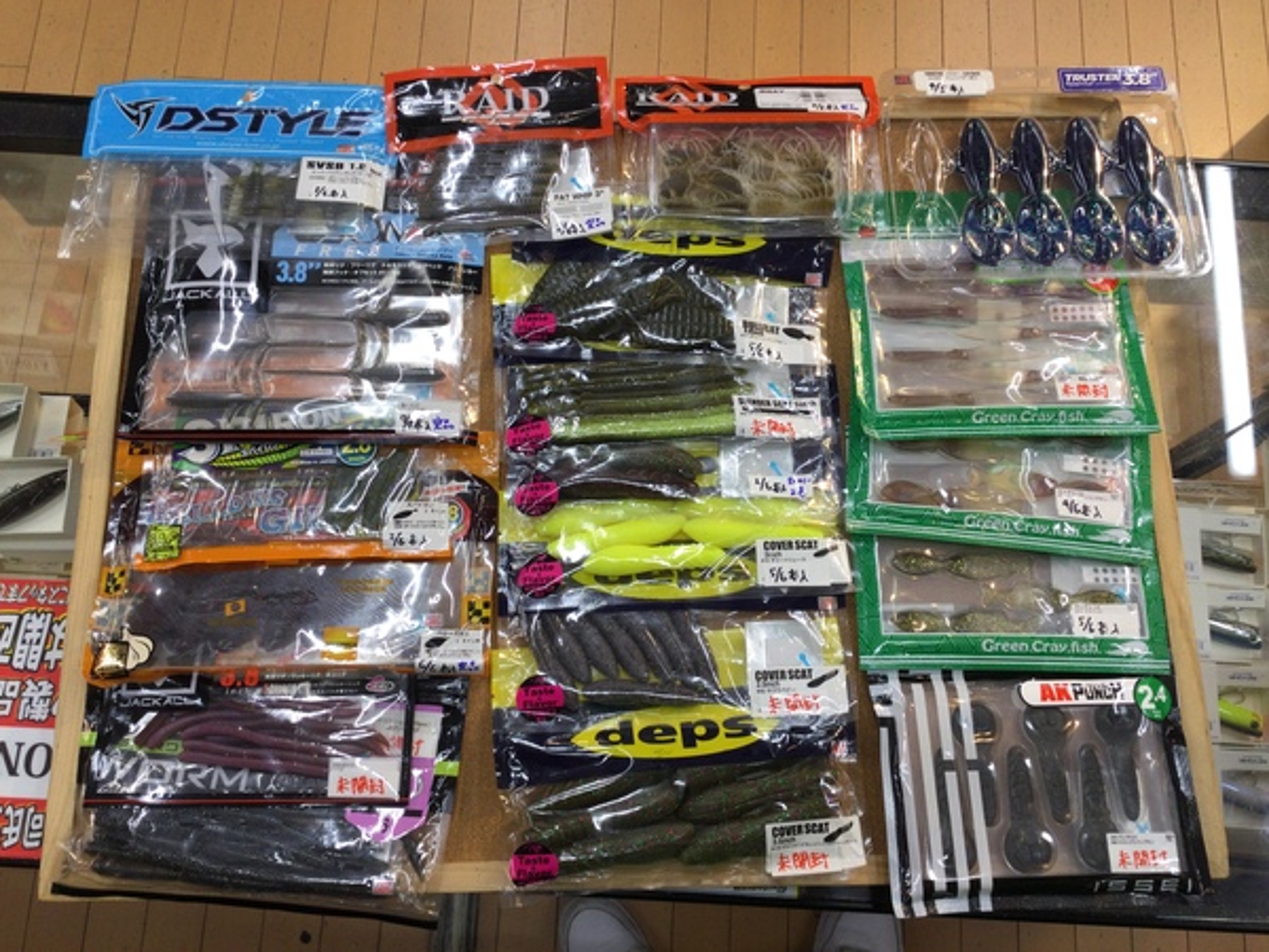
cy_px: 476
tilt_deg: -75.3
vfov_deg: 45.4
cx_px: 634
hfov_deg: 58.4
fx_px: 1136
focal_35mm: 31
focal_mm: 3.3
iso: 32
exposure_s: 1/60
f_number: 2.4
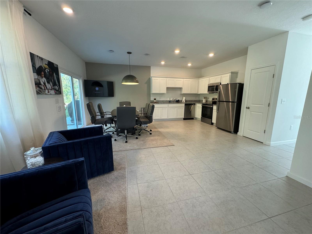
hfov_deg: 102.1
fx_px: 126
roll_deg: -0.1
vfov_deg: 85.7
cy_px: 117
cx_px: 156
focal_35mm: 14
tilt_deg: -10.1
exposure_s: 1/120
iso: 250
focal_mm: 2.22
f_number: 2.2
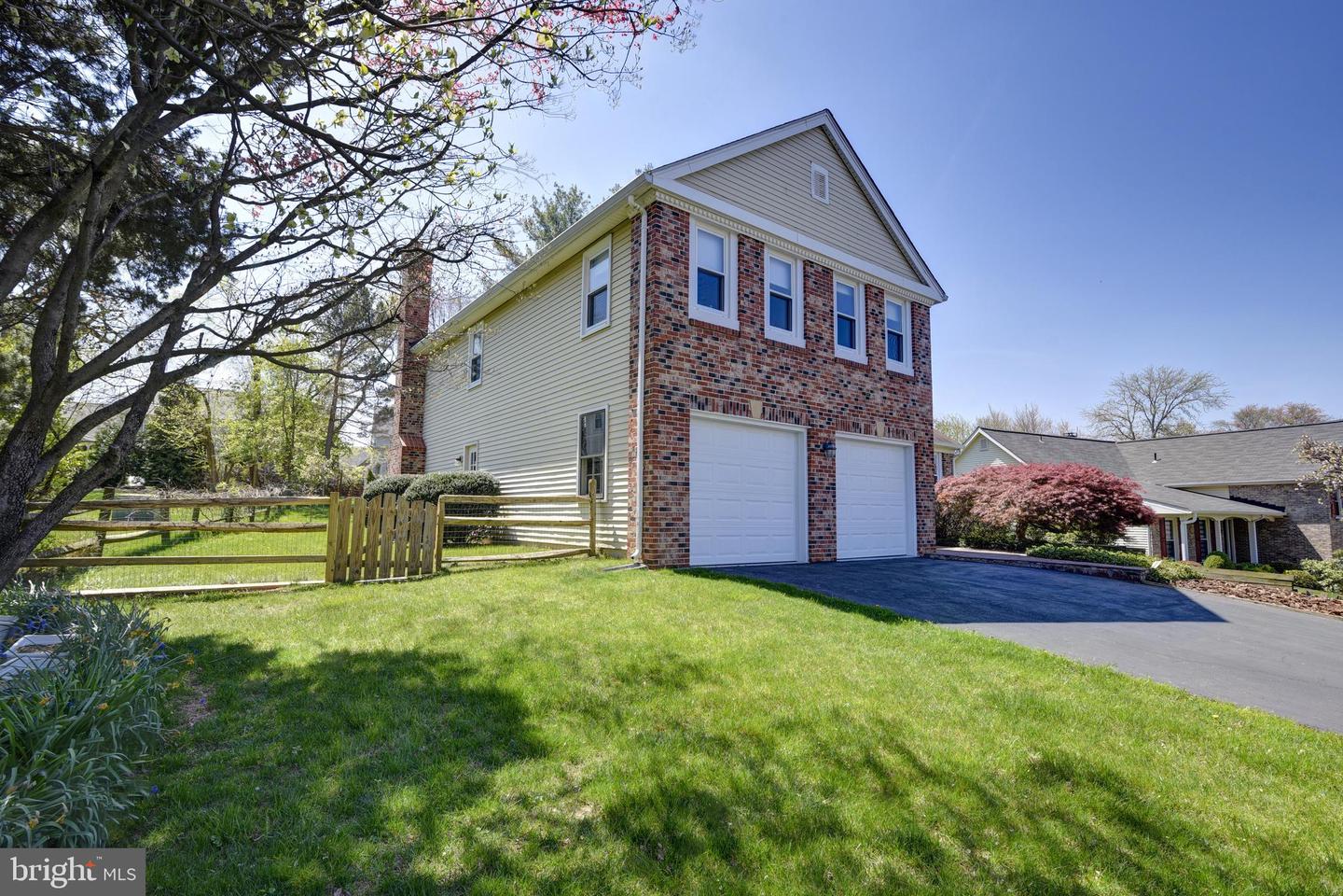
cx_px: 672
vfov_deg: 70.4
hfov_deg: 93.3
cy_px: 448
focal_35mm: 17
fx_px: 634
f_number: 7.1
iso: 100
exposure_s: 1/100
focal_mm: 17
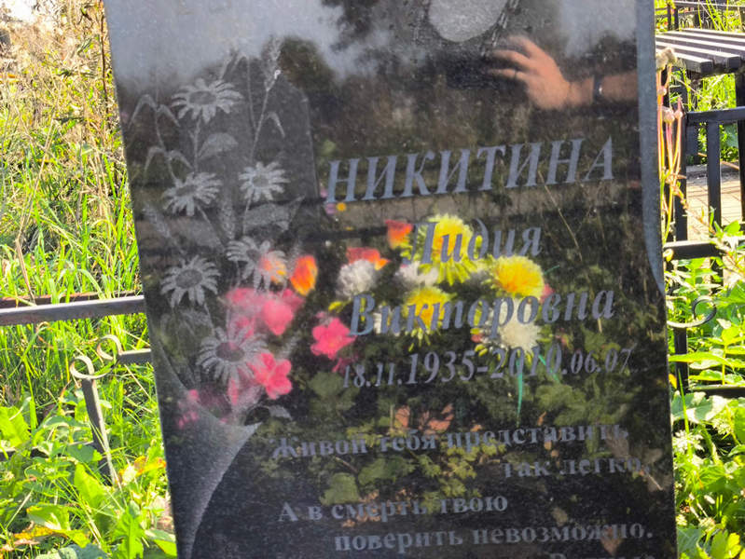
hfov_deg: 38.2
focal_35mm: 50
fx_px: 1077
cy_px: 280
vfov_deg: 29.1
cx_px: 372
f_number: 1.7
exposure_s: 1/266
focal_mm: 4.71
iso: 50
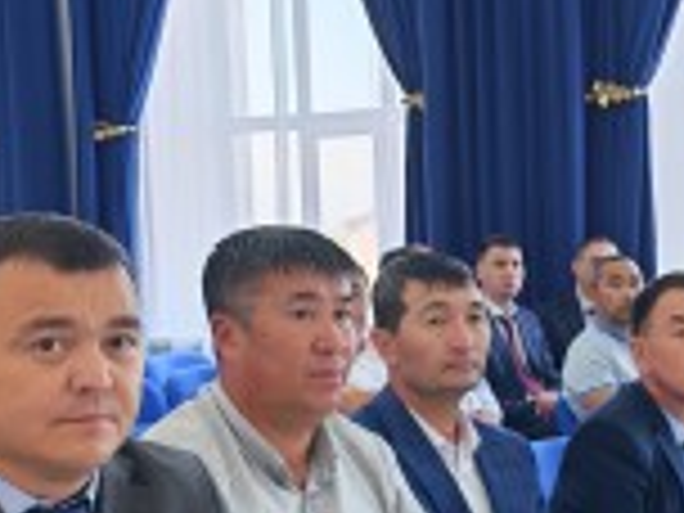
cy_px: 394
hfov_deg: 19.6
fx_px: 1956
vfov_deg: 14.9
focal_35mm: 99
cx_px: 544
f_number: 1.9
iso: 250
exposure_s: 1/100
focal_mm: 6.12
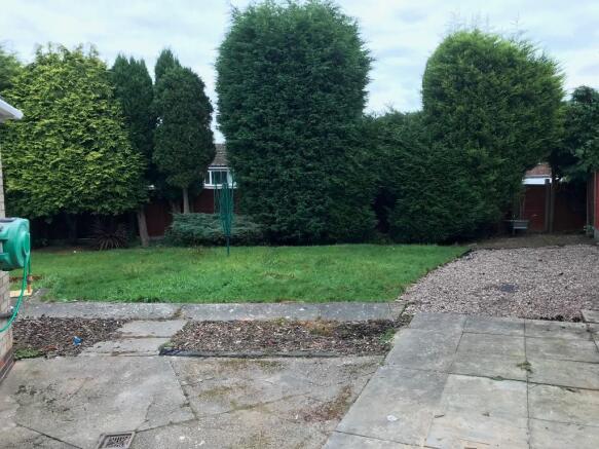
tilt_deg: -5.4
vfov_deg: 49.7
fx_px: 484
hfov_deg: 63.5
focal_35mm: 28
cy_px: 224
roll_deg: +0.8
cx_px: 300
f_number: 1.8
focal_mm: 3.99
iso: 20
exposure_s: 1/151
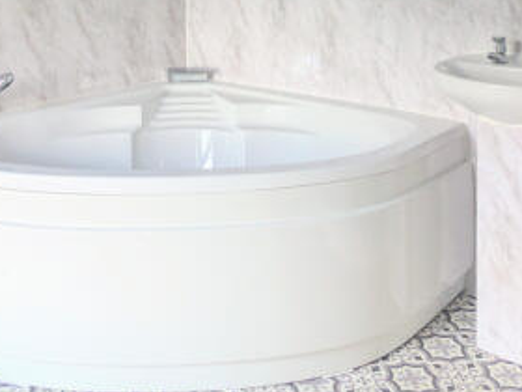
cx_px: 226
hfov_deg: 42.8
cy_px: -5
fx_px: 664
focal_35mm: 44
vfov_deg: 30.4
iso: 227
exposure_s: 1/60
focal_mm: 2.23
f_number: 1.95
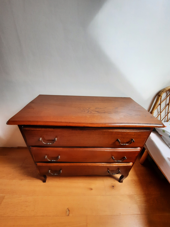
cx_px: 85
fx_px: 85
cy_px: 114
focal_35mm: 13
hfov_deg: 89.9
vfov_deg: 106.2
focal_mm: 1.74
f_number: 2.2
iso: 50
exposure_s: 1/100
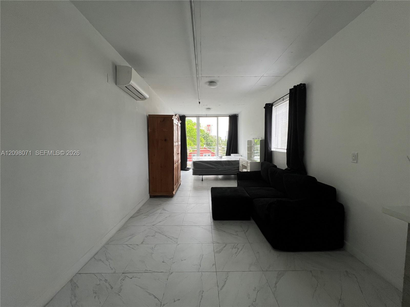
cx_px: 205
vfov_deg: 89.9
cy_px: 154
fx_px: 154
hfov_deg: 106.2
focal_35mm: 13
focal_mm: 1.57
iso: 125
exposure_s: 1/120
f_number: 1.8
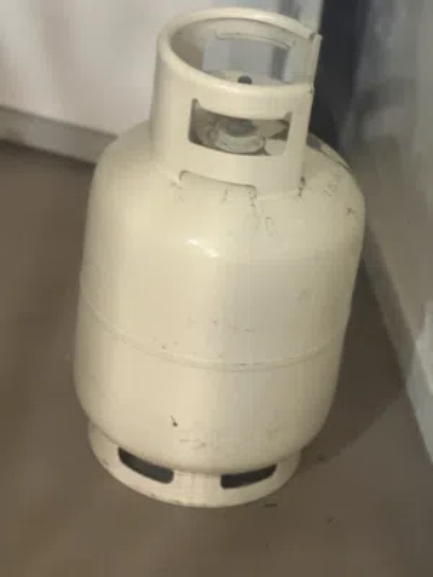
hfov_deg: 12.3
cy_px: 288
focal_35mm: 120
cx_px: 216
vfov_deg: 16.4
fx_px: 2001
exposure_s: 1/25
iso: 1250
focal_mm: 15.66
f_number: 2.8
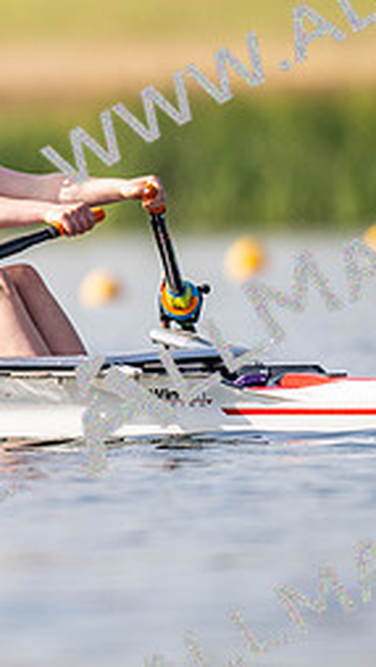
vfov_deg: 1.5
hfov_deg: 0.8
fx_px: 25418
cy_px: 230
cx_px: -150
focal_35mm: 1435
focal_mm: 600
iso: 180
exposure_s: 1/2500
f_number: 4
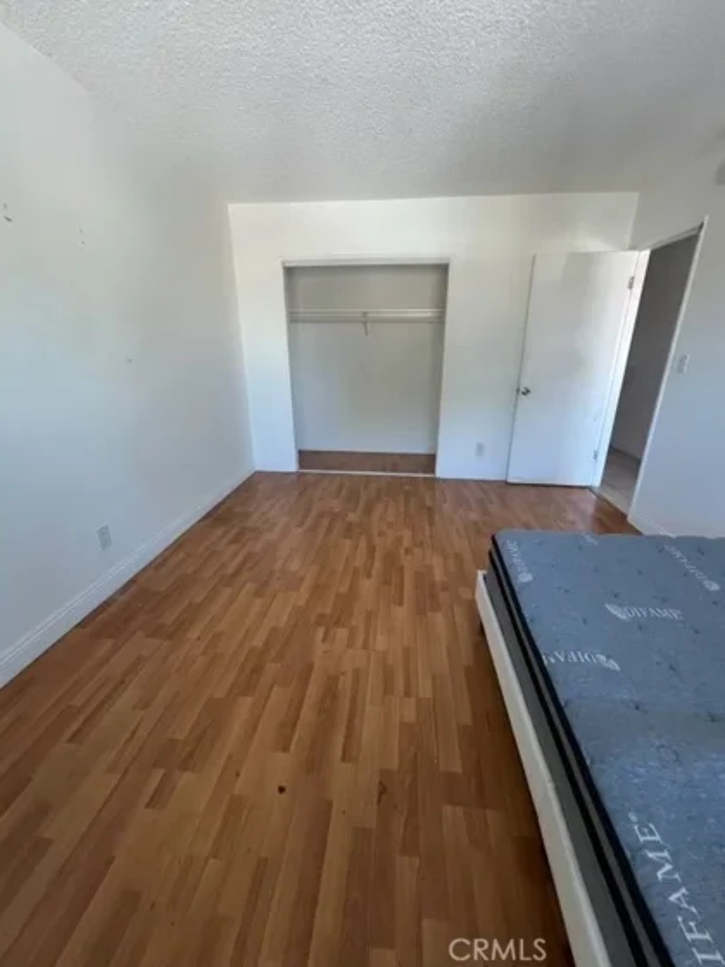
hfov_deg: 89.9
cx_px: 362
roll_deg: -0.6
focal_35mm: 13
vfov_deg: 106.2
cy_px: 484
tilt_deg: -19.1
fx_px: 363
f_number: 1.8
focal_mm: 1.57
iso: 250
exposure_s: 1/94
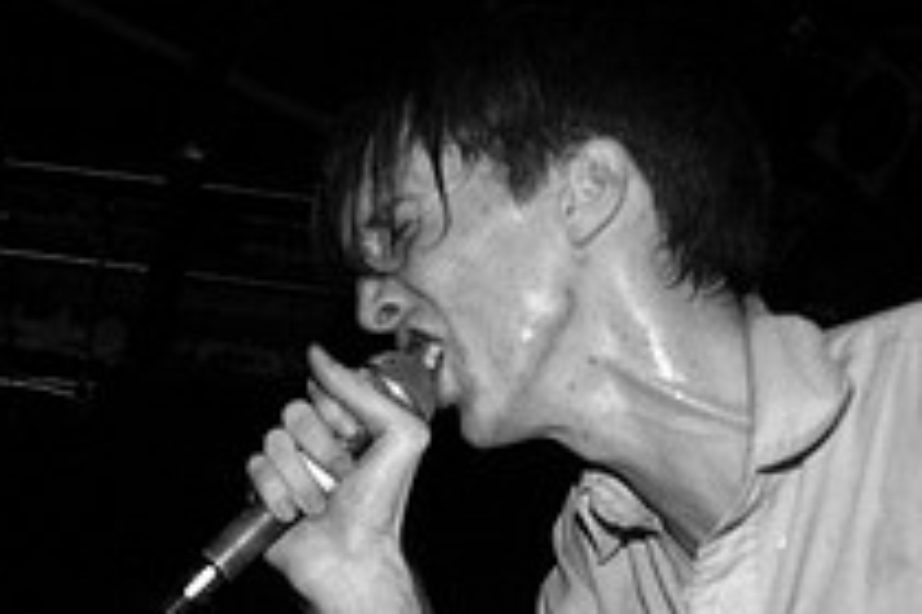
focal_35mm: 83
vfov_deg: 15.9
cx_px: 263
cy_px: 728
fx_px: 2126
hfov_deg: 24.3
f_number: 2.8
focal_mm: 20
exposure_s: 1/30
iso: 1600
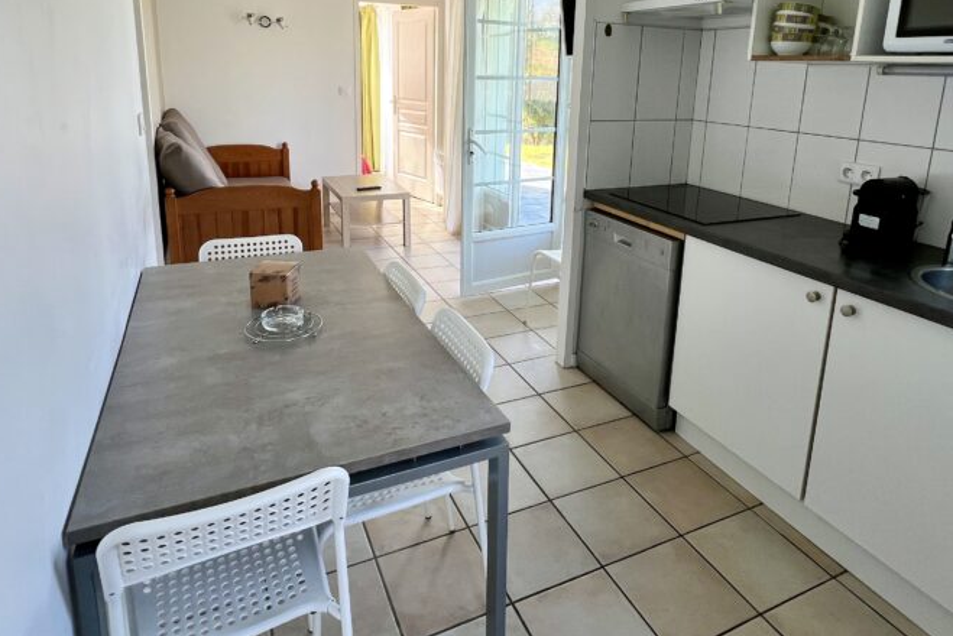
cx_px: 490
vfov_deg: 57.9
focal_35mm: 21
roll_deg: -1.8
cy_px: 199
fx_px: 556
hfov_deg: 81.2
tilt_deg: -12.6
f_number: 1.8
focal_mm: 1.57
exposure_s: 1/99
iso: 50
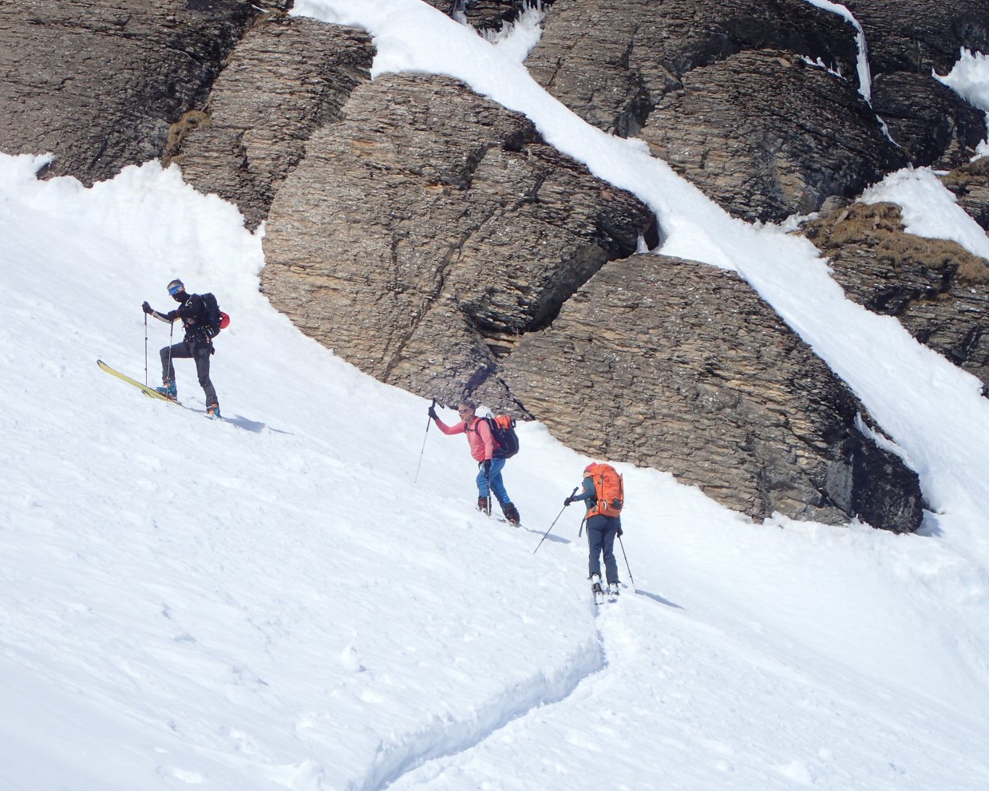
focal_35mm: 105
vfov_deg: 14.7
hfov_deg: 18.3
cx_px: 459
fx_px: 3073
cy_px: 394
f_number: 6.3
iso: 100
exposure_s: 1/640
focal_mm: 18
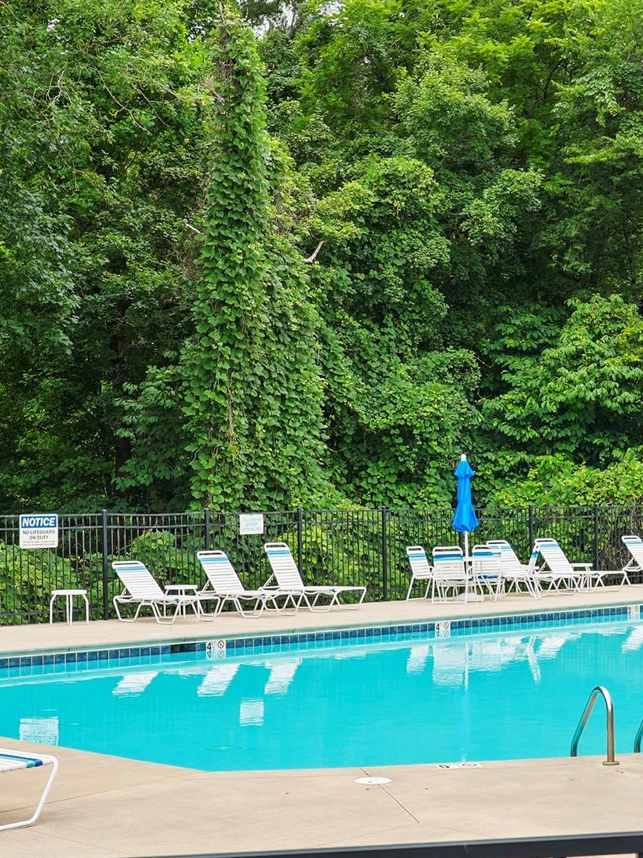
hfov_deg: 22.0
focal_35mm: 66
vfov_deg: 29.3
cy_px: 499
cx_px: 505
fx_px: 1635
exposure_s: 1/30
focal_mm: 37
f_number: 9
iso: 100
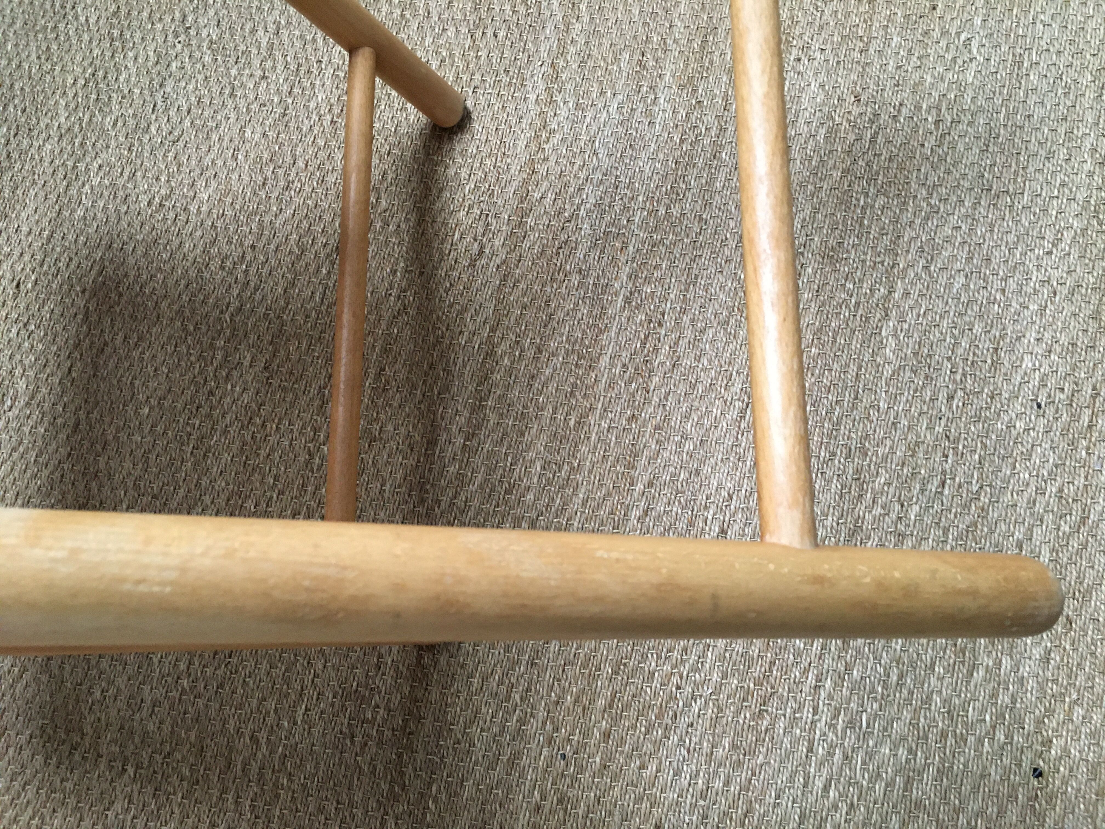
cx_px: 552
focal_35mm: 29
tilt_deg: -74.5
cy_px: 414
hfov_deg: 61.7
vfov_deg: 48.2
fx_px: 926
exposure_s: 1/25
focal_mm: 4.15
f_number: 2.2
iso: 200
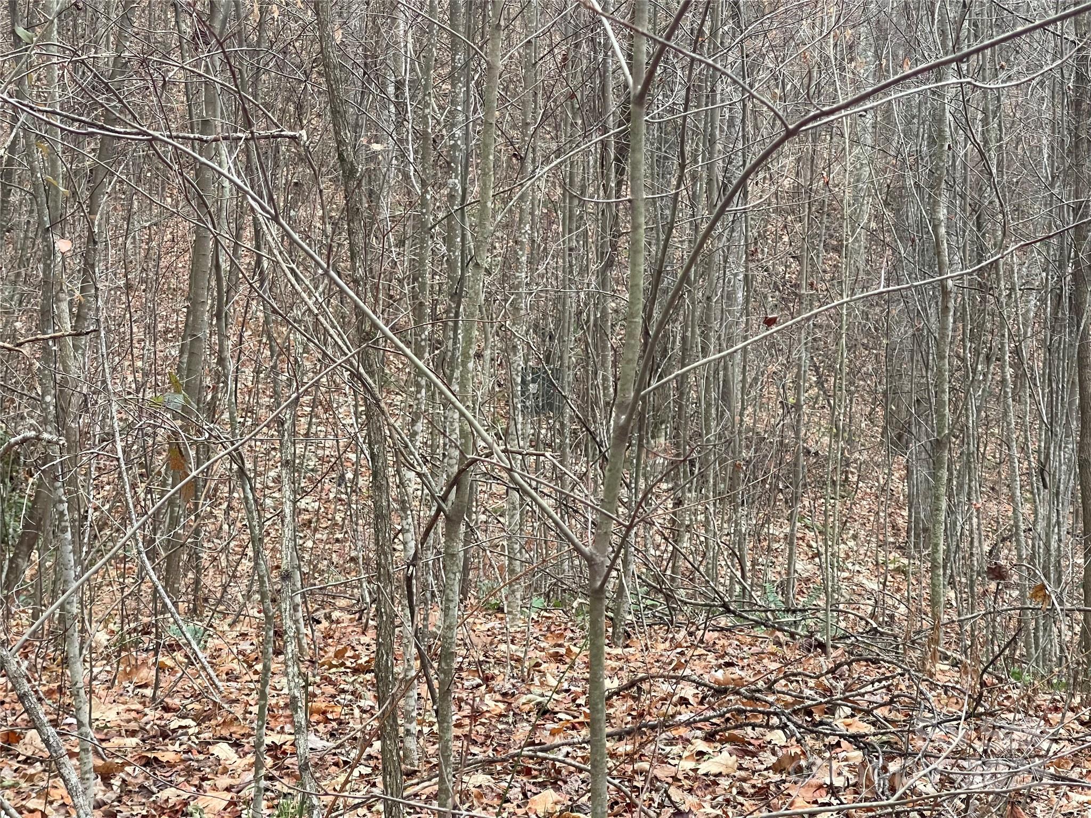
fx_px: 2017
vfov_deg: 22.9
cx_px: 546
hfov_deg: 30.3
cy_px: 409
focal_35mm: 64
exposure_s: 1/60
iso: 320
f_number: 2.2
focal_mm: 7.5
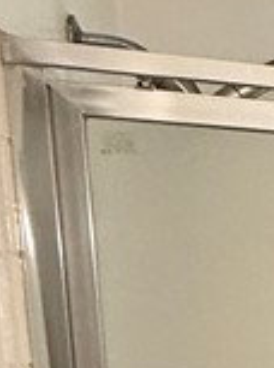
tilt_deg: -6.1
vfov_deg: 19.7
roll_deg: -2.0
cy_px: 438
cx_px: 860
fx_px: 996
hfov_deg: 10.3
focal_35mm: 94
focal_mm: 2.22
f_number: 2.2
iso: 50
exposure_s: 1/120
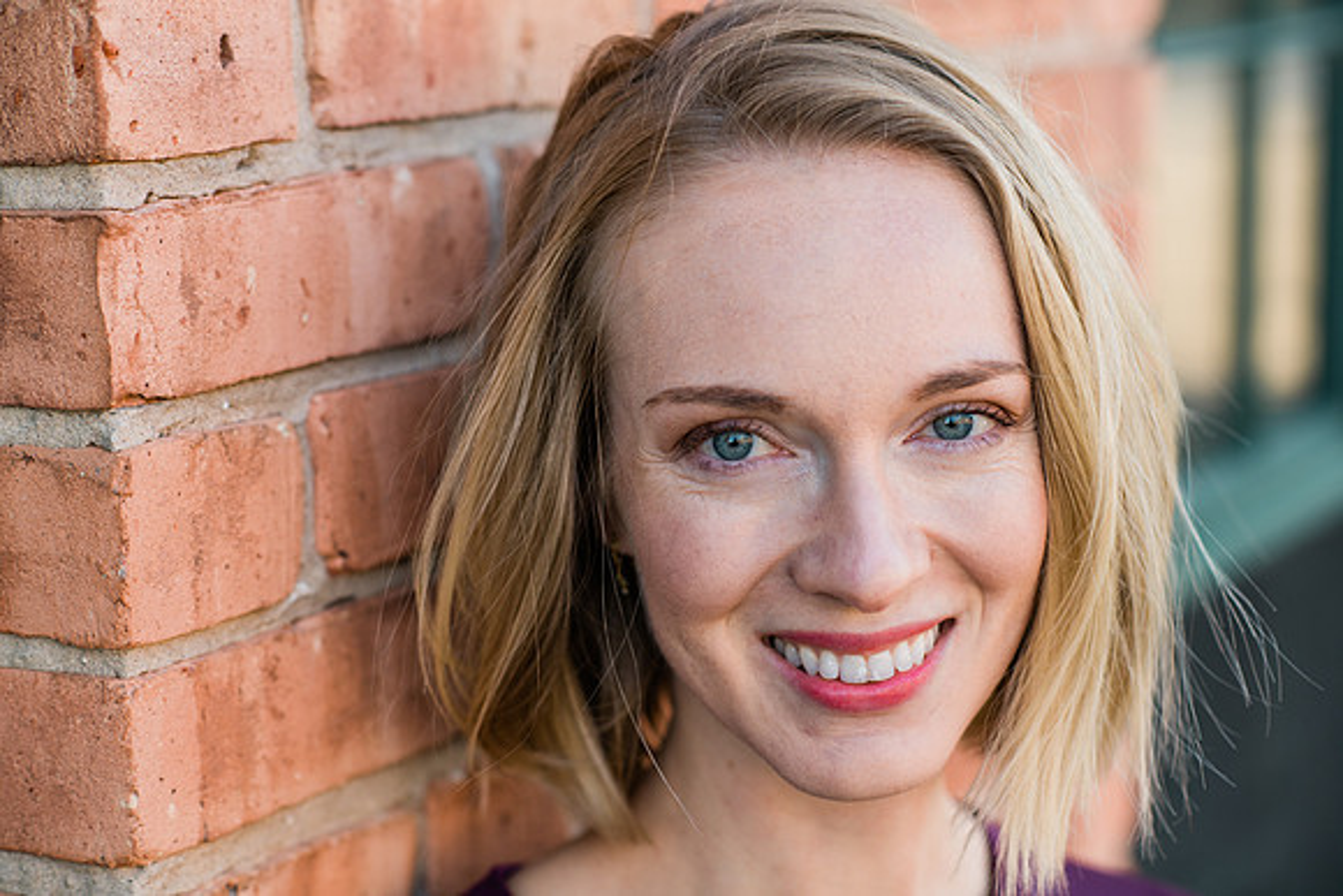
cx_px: 672
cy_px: 448
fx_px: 3172
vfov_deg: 16.1
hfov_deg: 23.9
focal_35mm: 85
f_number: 3.2
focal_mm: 85
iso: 200
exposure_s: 1/250
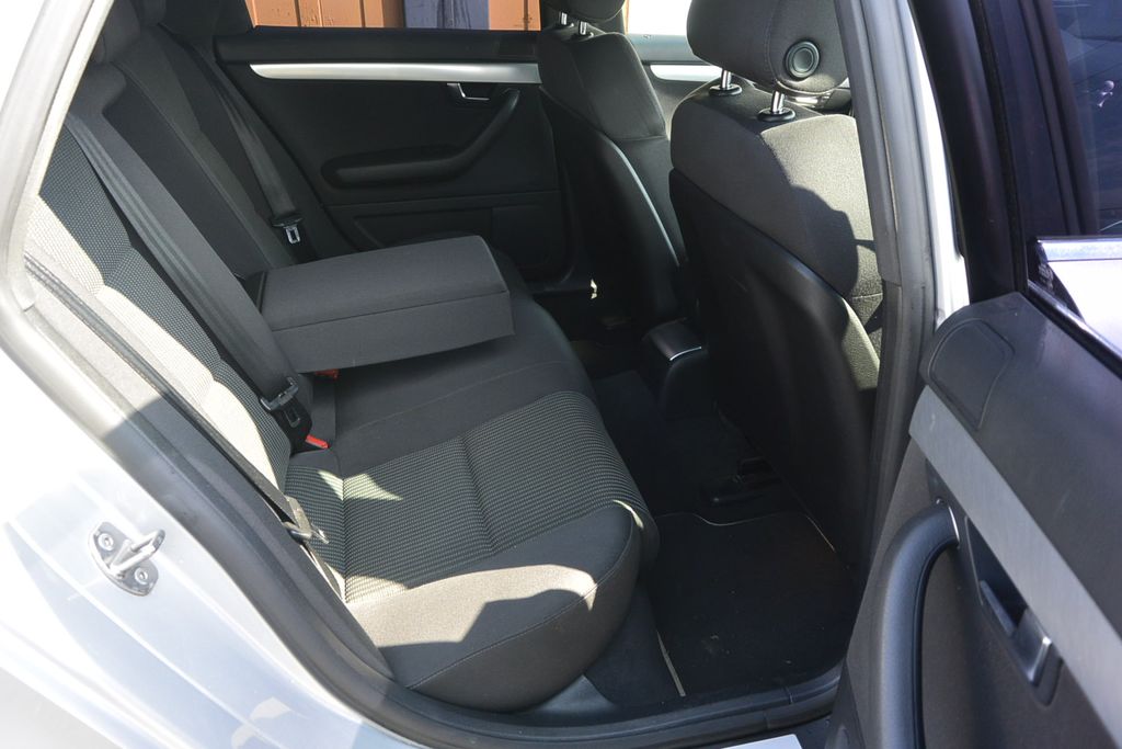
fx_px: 842
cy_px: 374
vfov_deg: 47.9
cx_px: 561
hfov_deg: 67.4
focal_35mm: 27
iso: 160
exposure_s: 1/160
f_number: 3.5
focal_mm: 10
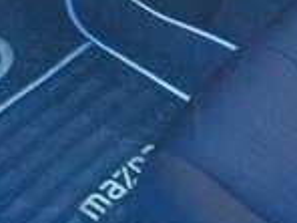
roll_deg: -5.0
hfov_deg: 15.1
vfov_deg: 11.2
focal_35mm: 129
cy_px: -69
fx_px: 1107
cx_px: 271
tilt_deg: -36.1
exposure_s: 1/33
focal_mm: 4.15
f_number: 2.2
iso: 160
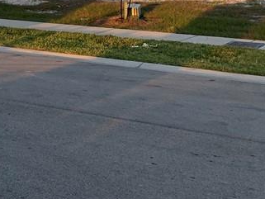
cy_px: -69
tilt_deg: +4.5
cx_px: -155
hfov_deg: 19.7
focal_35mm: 83
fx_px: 636
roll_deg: -1.5
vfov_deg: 16.7
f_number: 1.8
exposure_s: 1/507
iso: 25
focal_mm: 4.25
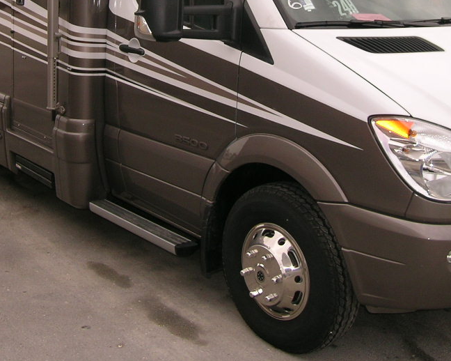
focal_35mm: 54
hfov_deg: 34.8
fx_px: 721
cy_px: 29
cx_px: 222
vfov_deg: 27.0
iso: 50
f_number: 4
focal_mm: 5.8
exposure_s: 1/592
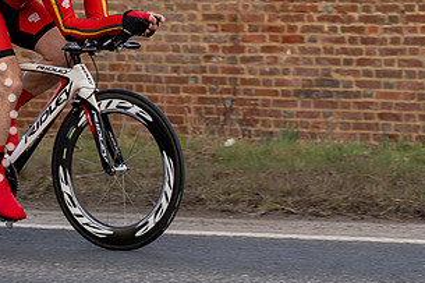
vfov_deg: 7.0
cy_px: 13
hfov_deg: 10.5
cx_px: 102
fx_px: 2313
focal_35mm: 196
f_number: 3.5
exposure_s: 1/800
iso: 160
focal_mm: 70
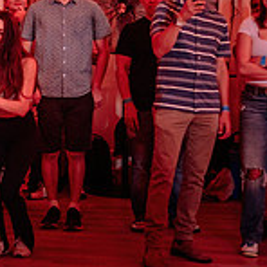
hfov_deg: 16.3
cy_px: 113
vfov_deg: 16.6
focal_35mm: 105
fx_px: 916
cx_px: 20
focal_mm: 28
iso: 640
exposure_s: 1/80
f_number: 2.8
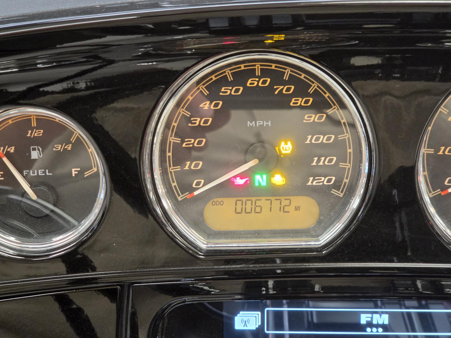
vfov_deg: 21.3
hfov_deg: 28.2
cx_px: 226
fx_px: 899
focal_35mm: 69
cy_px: 169
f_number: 2.4
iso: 400
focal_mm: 7
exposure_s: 1/30.5
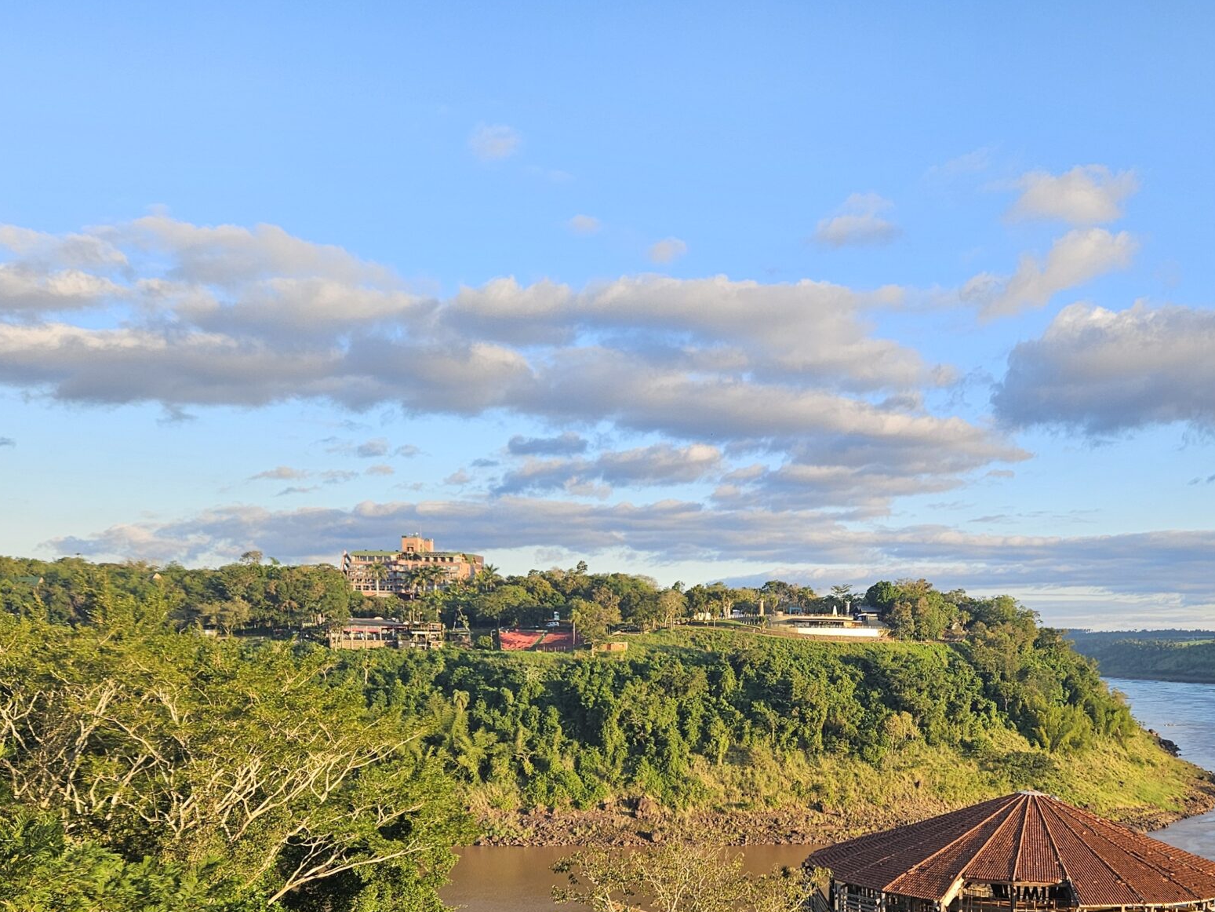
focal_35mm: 38
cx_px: 861
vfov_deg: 36.3
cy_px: 746
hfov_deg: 47.7
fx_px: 1334
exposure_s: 1/719
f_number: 1.8
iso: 40
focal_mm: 5.4
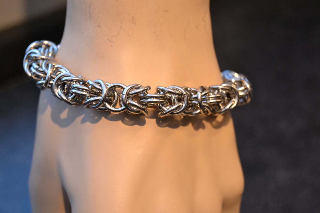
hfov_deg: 23.2
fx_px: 778
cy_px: 105
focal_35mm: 88
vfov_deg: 15.6
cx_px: 159
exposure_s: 1/60
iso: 1800
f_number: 5.6
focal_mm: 55
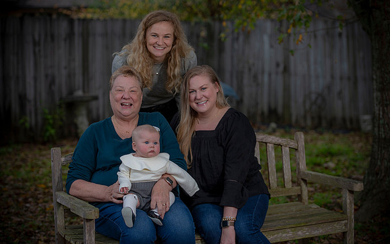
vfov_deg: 14.2
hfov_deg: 22.6
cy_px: 116
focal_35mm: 92
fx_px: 978
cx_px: 195
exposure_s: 1/200
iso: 160
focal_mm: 90
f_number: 3.5
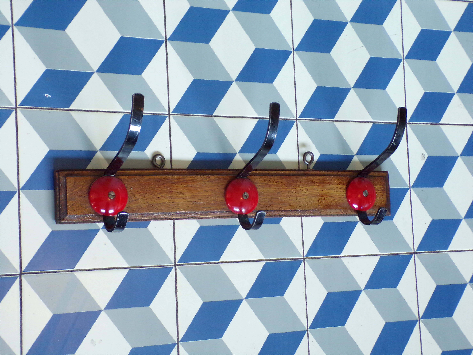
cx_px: 236
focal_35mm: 56
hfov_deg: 34.3
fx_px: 765
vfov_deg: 26.1
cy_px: 178
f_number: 3.7
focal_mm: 10.1
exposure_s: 1/17
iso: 400
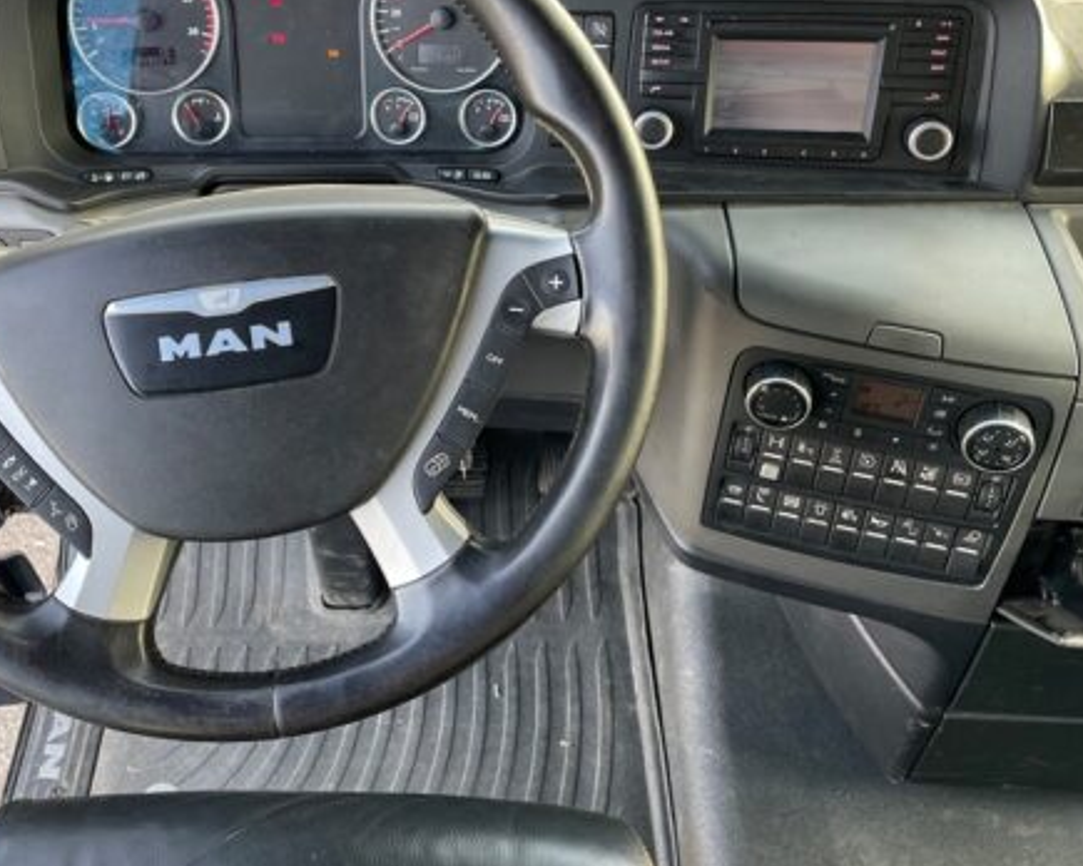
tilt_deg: -47.8
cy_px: 331
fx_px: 1122
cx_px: 436
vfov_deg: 42.0
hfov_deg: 51.2
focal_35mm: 35
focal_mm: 4.2
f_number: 1.6
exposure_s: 1/121
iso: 100
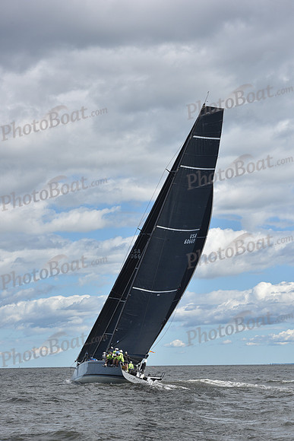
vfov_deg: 21.5
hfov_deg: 14.4
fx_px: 1163
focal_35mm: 95
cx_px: 147
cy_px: 220
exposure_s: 1/1000
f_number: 9
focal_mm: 95
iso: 250
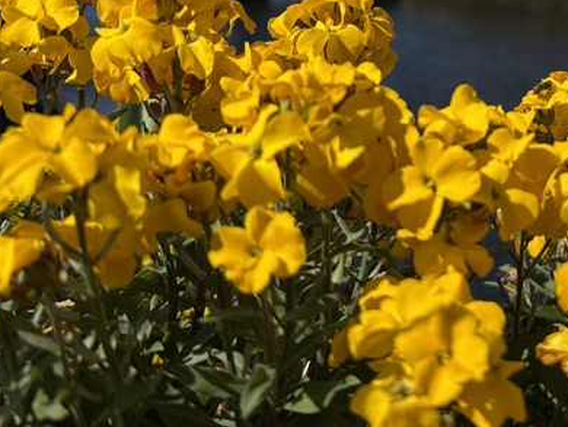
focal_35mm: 63
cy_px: -16
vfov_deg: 22.3
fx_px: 1034
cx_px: 590
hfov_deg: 28.5
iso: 80
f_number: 1.78
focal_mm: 6.76
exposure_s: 1/4405
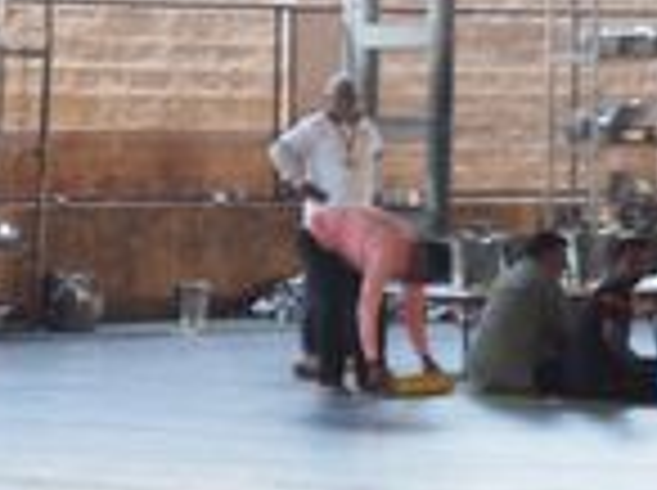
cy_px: 618
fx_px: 5192
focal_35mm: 274
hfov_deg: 7.1
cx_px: -292
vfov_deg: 5.4
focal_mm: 40
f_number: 2.8
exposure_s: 1/80
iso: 400
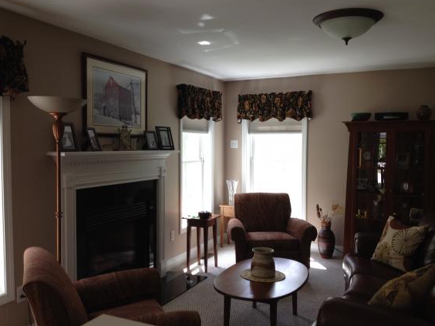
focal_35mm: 36
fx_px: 452
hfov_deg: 51.4
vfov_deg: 39.7
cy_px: 164
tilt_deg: -5.1
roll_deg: +0.7
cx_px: 214
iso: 50
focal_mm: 4.28
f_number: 2.4
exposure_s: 1/40
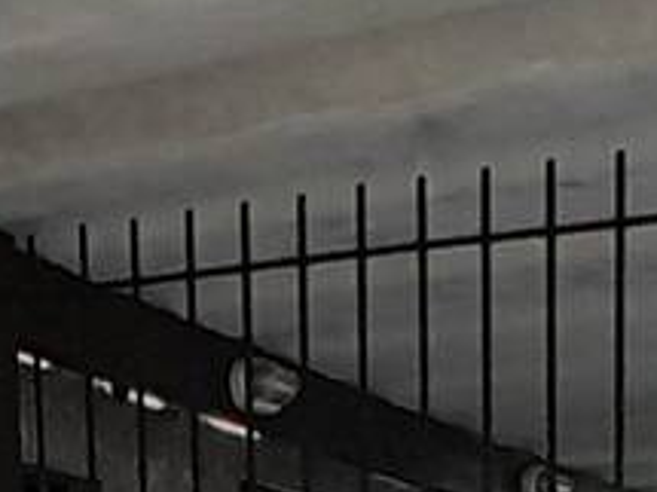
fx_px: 2162
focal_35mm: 114
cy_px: 1372
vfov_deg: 10.2
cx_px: 61
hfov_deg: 17.0
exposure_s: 1/120
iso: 40
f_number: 2.2
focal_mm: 1.46
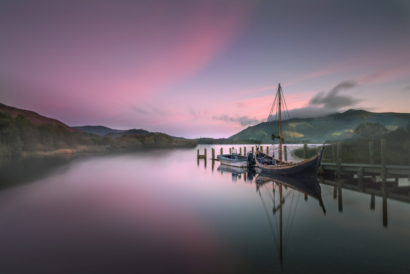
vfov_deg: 43.6
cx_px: 205
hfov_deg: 61.9
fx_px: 342
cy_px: 137
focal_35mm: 30
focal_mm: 30
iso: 64
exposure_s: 76
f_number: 10
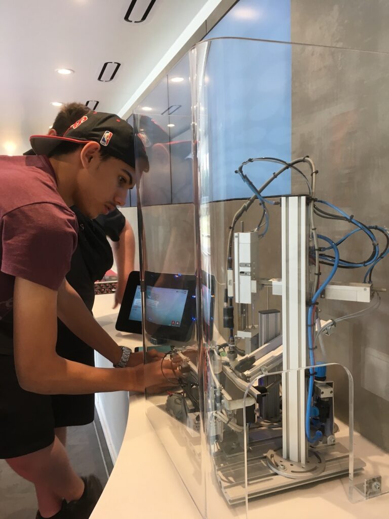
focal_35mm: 29
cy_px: 260
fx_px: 435
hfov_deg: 48.2
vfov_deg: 61.7
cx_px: 194
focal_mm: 4.15
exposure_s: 1/33
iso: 40
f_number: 2.2
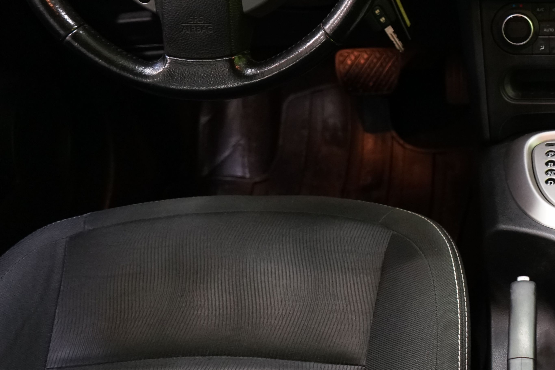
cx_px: 577
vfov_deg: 19.6
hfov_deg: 27.6
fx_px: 1048
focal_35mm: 68
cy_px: 31
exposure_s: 1/30
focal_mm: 31
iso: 2000
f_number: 4
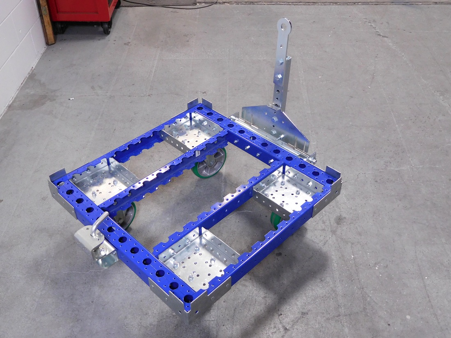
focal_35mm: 35
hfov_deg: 52.6
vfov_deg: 40.7
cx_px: 226
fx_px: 456
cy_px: 169
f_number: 3.8
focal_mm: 6.2
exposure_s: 1/30
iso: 400
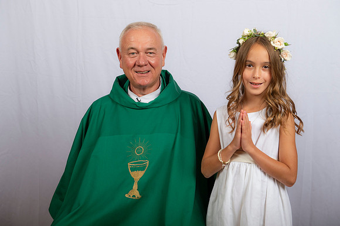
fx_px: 566
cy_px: 113
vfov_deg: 22.6
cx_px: 170
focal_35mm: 60
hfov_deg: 33.4
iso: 320
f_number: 8
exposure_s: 1/200
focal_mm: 60
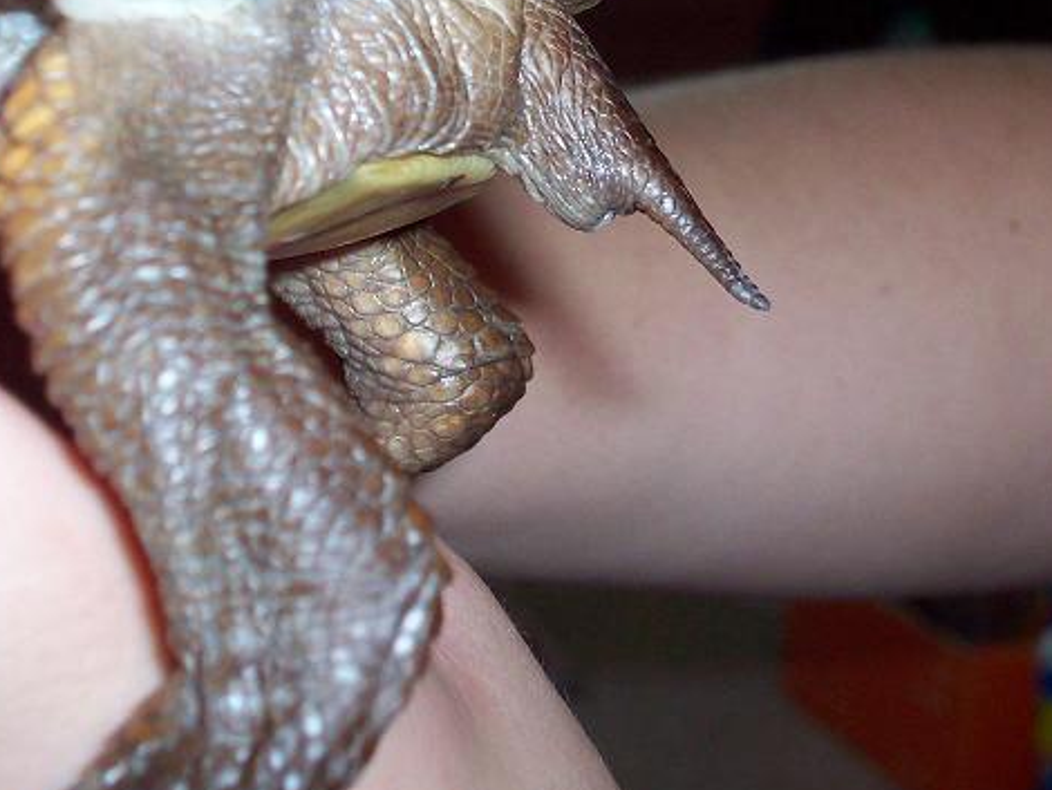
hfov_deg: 18.9
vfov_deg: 14.2
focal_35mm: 104
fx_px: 3162
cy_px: 176
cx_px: 539
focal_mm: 10.7
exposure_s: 1/90.6
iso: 160
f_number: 3.8
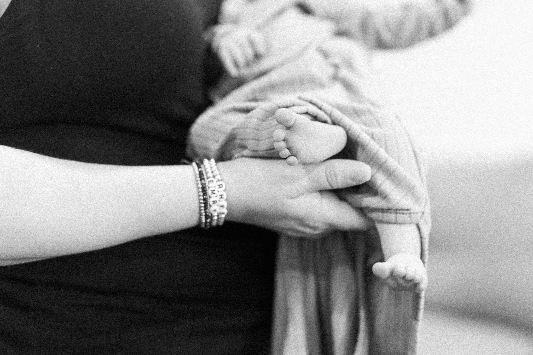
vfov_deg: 24.0
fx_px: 836
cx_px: 259
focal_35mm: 56
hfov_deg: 35.4
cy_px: 182
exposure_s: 1/400
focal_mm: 55
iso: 1600
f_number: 2
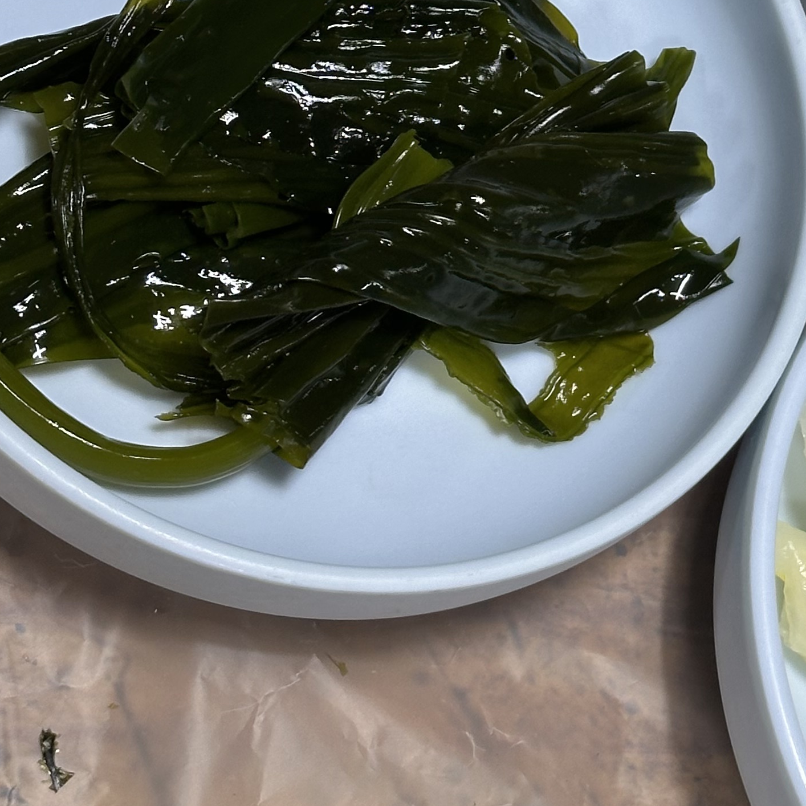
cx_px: 717
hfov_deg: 14.3
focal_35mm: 121
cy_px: 55
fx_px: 3187
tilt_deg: -55.0
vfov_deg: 14.2
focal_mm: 6.86
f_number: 1.78
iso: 80
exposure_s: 1/120
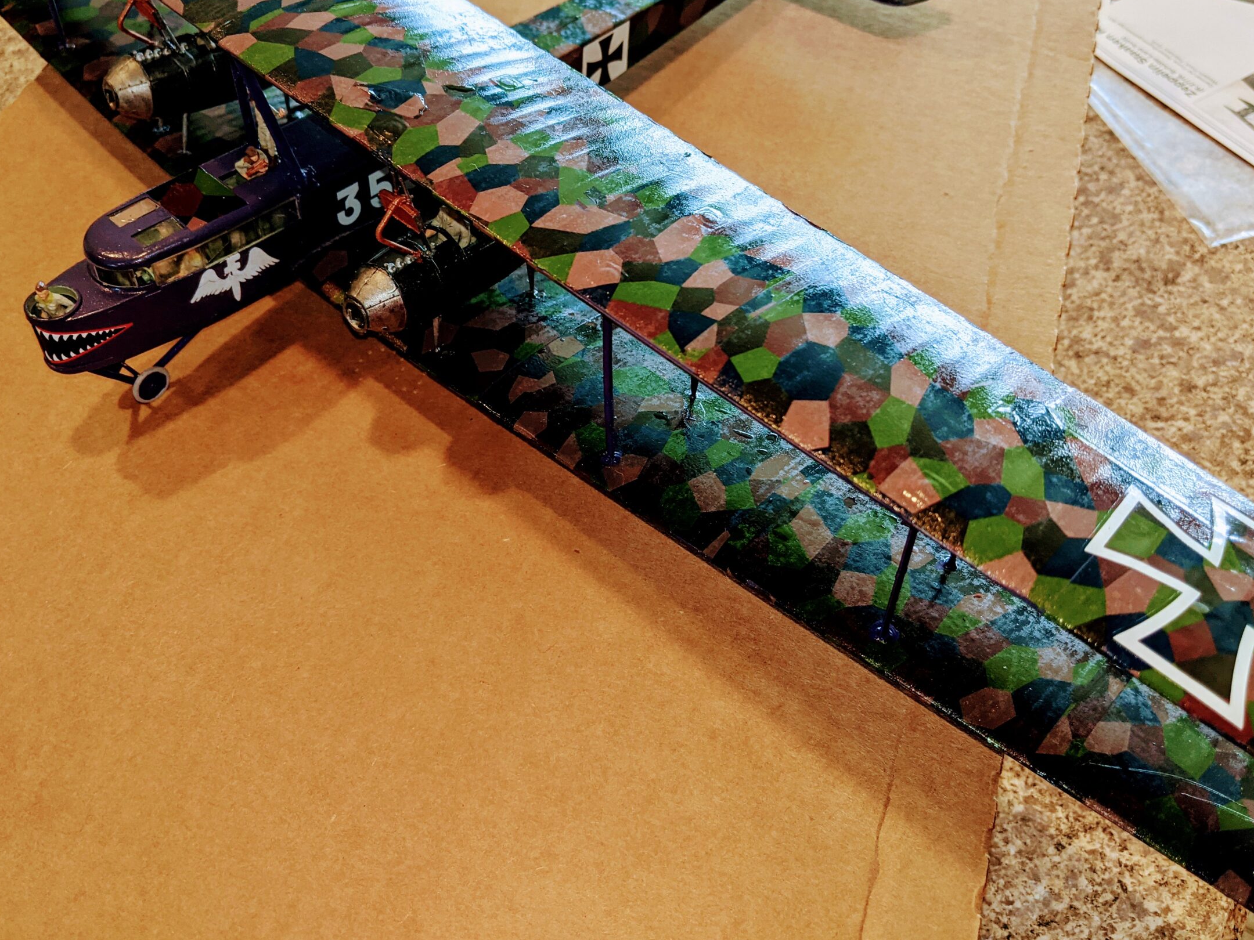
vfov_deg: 44.0
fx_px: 1159
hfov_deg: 56.8
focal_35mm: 32
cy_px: 385
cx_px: 618
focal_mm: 4.44
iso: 84
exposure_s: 1/125
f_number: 1.8
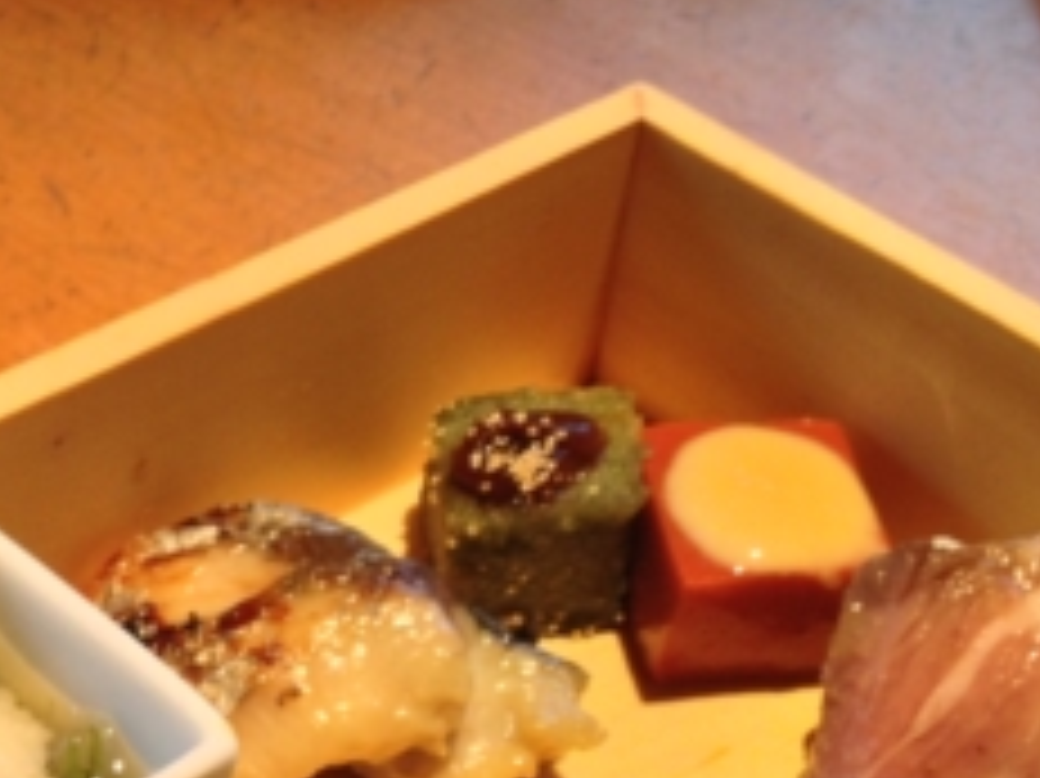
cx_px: 14
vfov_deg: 15.2
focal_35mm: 97
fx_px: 2913
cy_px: 576
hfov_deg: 19.7
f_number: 2.4
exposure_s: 1/20
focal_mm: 4.28
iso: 50
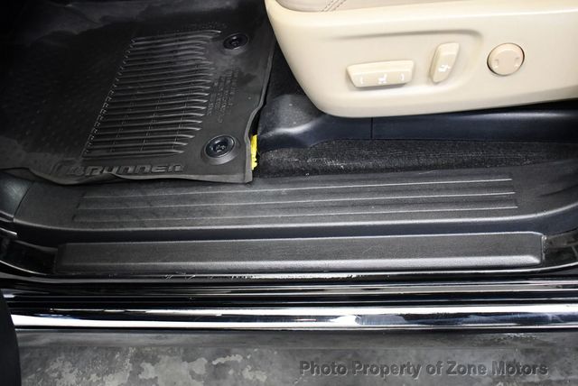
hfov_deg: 53.1
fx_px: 579
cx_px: 289
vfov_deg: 36.9
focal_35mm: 36
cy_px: 193
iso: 3200
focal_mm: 18
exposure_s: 1/60
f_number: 3.5
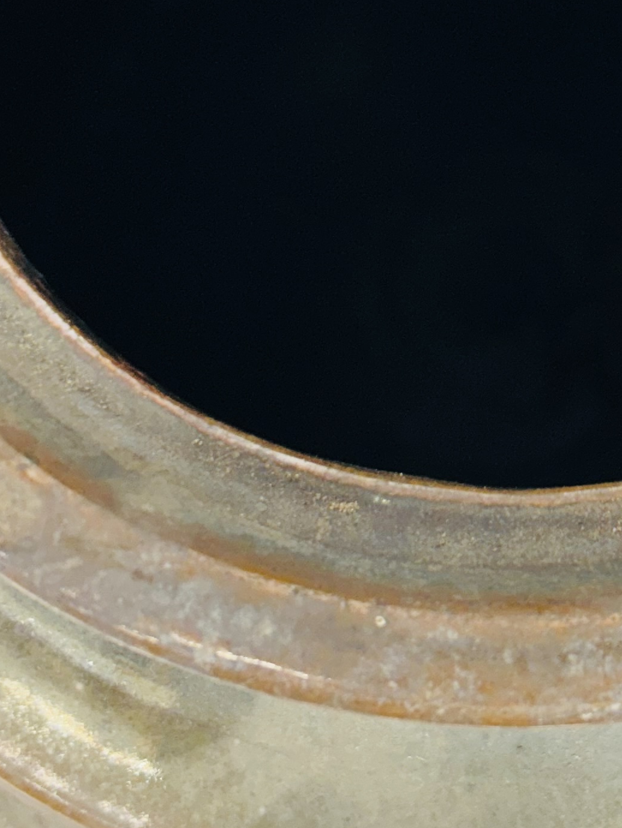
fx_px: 1820
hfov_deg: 19.1
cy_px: 91
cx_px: 541
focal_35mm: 76
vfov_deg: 24.9
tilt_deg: -77.1
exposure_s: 1/120
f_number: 1.5
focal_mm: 5.7
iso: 100
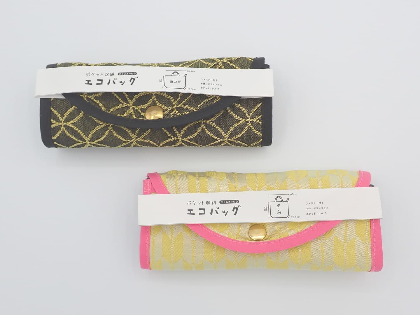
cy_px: 158
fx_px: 437
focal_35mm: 36
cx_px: 210
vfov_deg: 39.7
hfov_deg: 51.4
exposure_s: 1/320
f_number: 3.5
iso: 100
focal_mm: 6.37
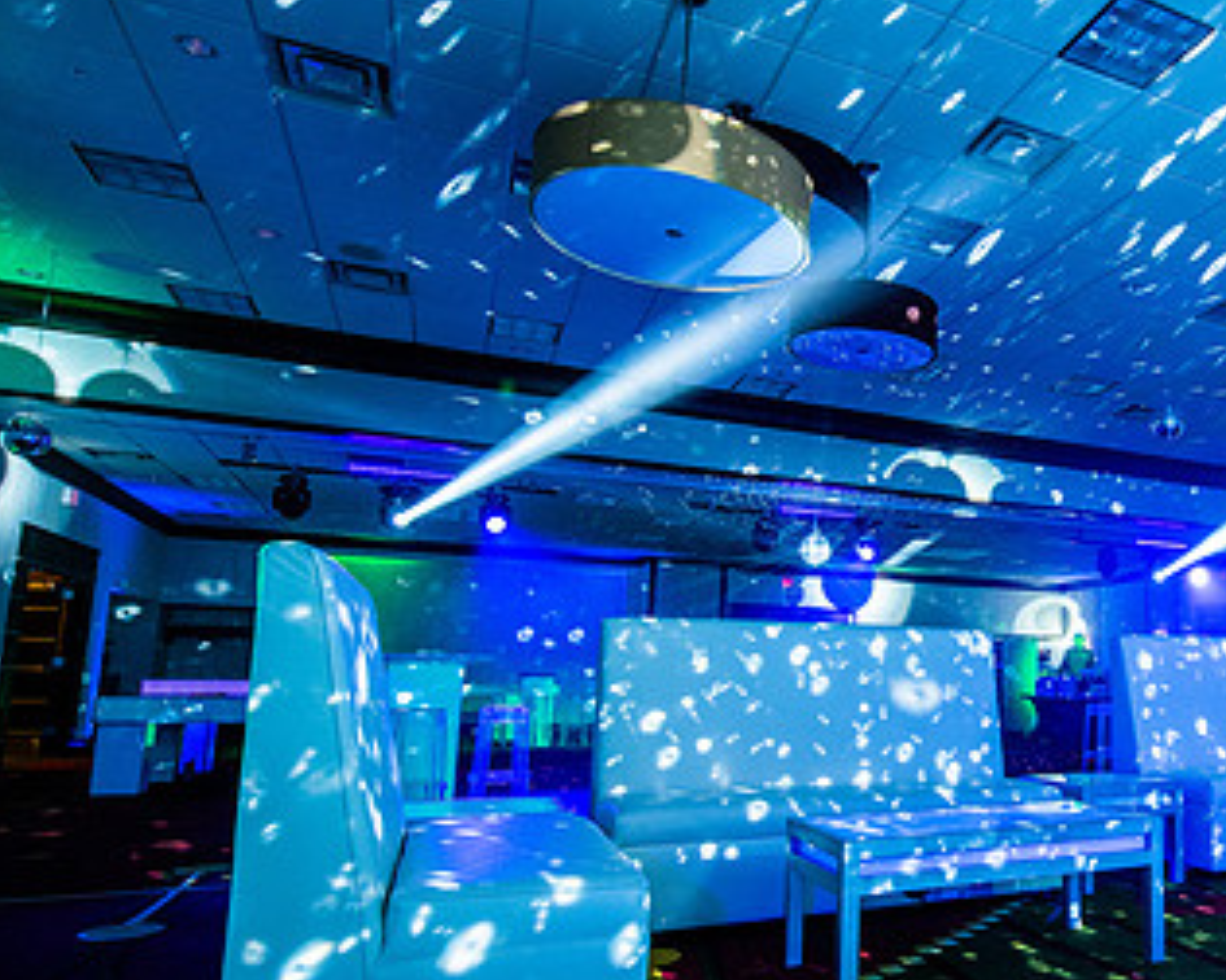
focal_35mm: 26
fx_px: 943
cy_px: 544
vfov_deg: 54.8
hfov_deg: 60.4
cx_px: 992
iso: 800
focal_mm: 14
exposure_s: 1/200
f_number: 4
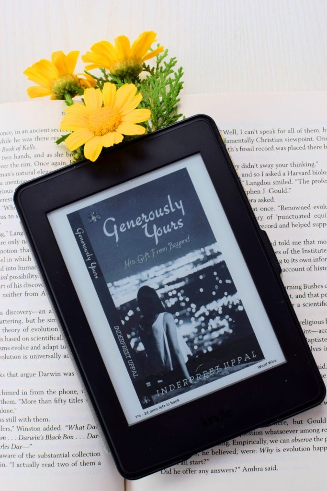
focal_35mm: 52
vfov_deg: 37.8
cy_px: 246
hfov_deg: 25.8
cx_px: 164
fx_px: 715
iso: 100
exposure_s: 1/60
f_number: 8
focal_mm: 35
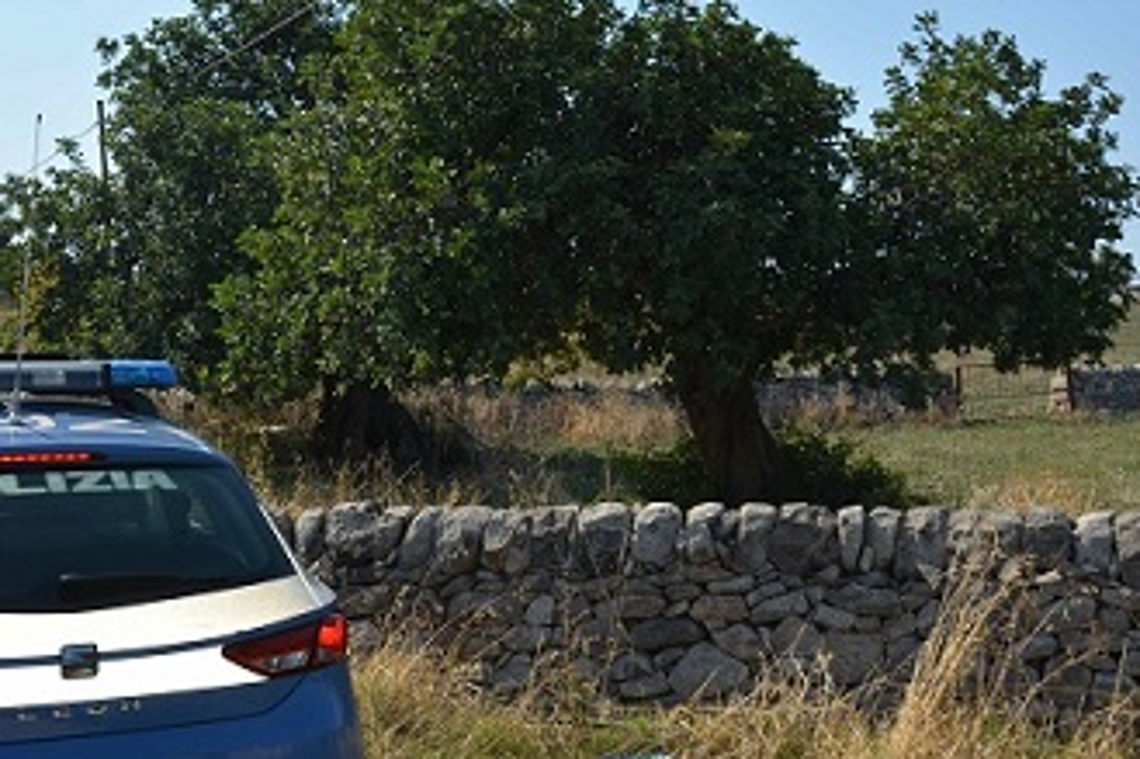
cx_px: 471
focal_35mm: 55
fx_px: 1732
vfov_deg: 24.7
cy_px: 295
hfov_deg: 36.3
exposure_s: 1/200
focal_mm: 25
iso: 100
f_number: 10
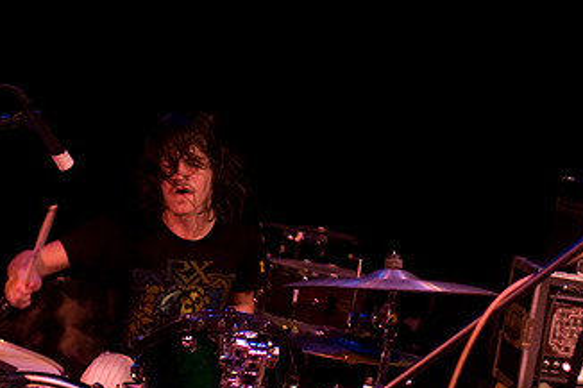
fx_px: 1295
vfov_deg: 17.0
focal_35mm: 80
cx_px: 490
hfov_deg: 24.8
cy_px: 112
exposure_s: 1/200
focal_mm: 30
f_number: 1.8
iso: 1000
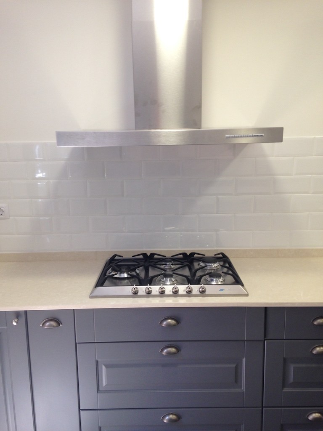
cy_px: 216
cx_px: 162
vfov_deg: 55.4
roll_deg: +1.2
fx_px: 411
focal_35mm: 33
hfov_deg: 42.9
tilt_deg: -13.0
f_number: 2.4
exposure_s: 1/30
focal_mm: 4.12
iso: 50
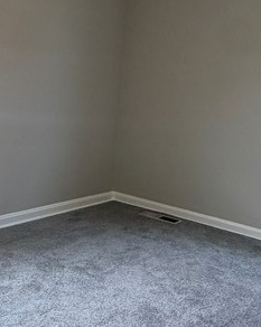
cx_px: 159
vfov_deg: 38.8
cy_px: 176
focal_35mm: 48
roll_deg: -5.8
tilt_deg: -9.9
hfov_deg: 31.3
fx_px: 464
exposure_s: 1/120
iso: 160
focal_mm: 2.22
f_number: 2.2
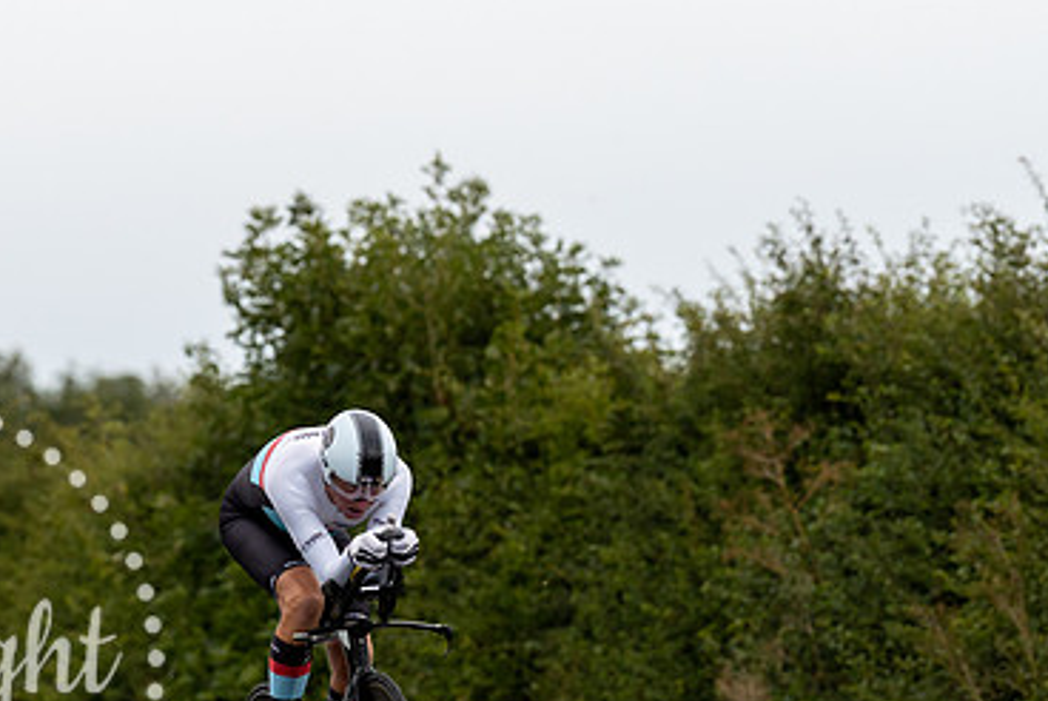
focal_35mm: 311
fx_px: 9060
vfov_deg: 4.4
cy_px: 498
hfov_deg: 6.6
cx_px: 366
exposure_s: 1/1000
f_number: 3.5
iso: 640
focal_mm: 150
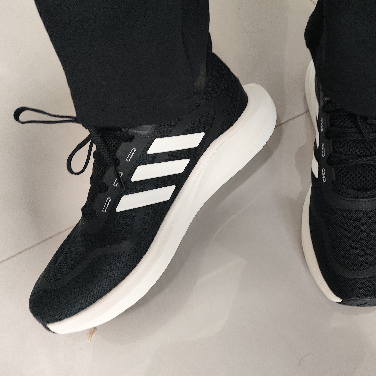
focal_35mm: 29
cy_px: 192
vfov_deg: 55.6
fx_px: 356
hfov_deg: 54.8
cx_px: 242
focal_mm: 4.68
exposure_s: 1/30
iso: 479
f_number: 1.8
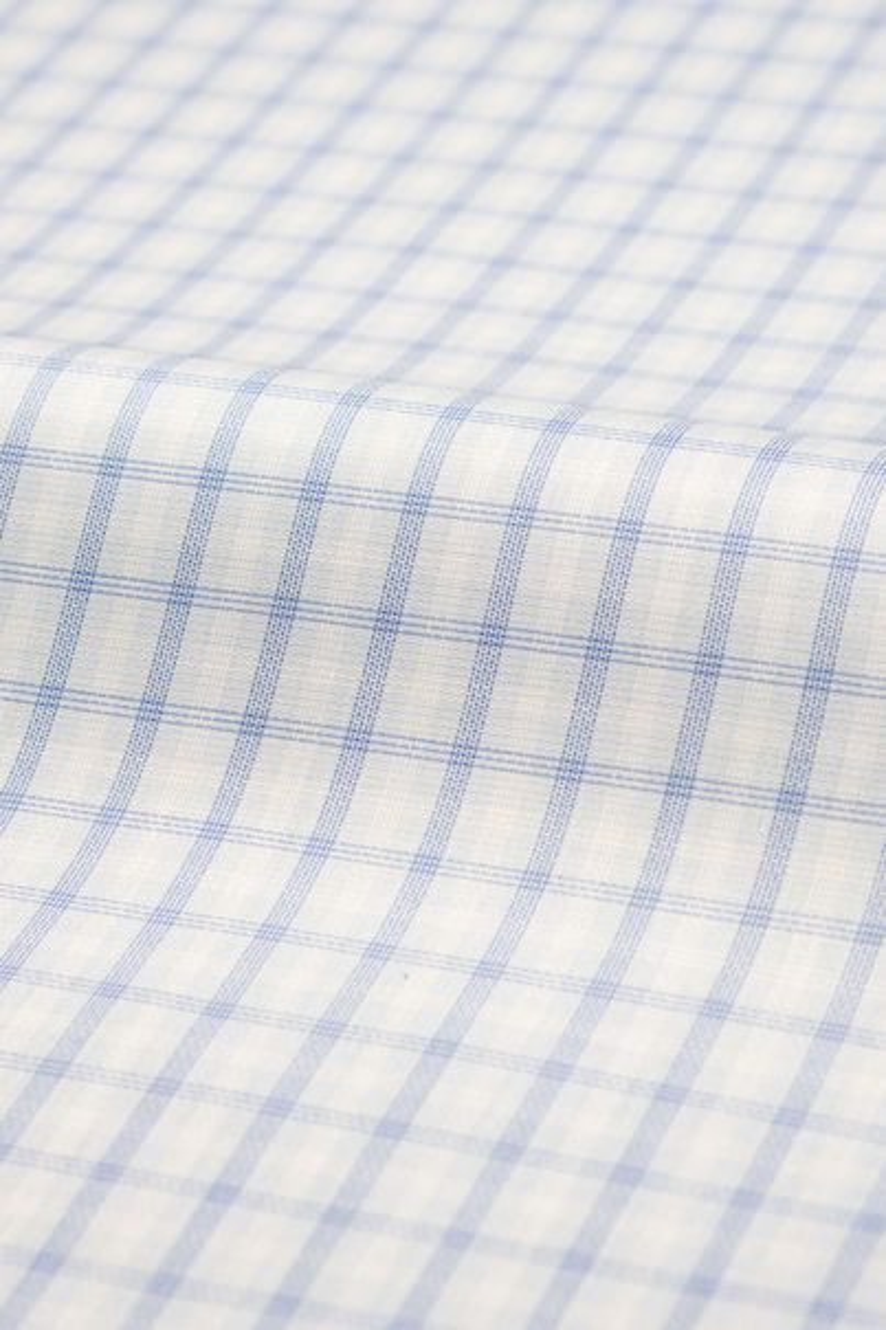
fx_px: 3139
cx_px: 443
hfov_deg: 16.1
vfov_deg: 23.9
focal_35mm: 85
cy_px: 665
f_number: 8
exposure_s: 1/160
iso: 100
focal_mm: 85
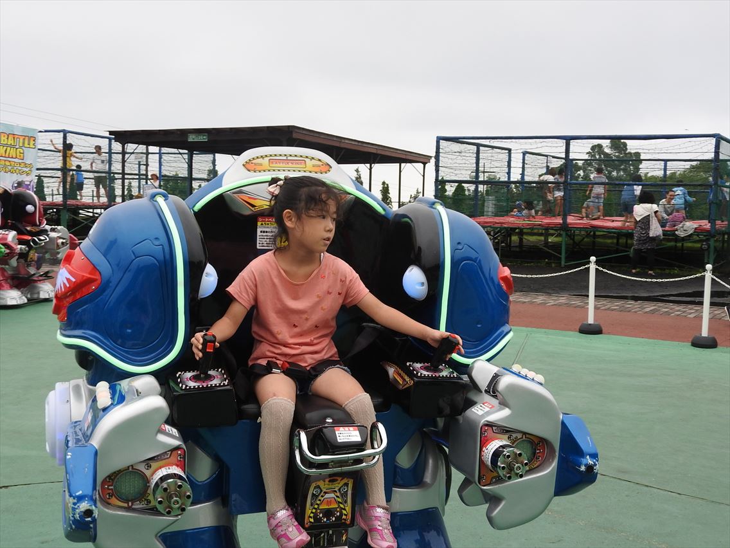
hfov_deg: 42.1
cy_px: 274
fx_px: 949
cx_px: 365
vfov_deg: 32.2
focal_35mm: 45
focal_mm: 8.1
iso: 100
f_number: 4
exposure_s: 1/250
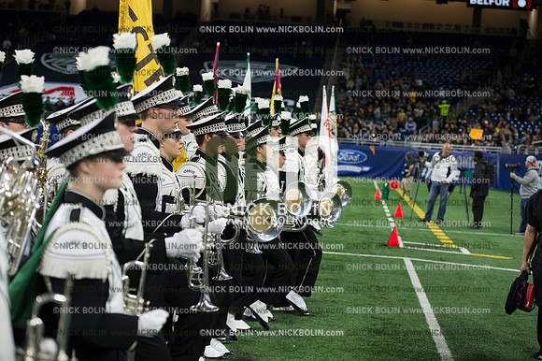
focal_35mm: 70
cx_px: 271
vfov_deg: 19.4
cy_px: 180
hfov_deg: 28.9
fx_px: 1053
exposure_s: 1/1600
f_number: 3.5
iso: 2500
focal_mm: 70
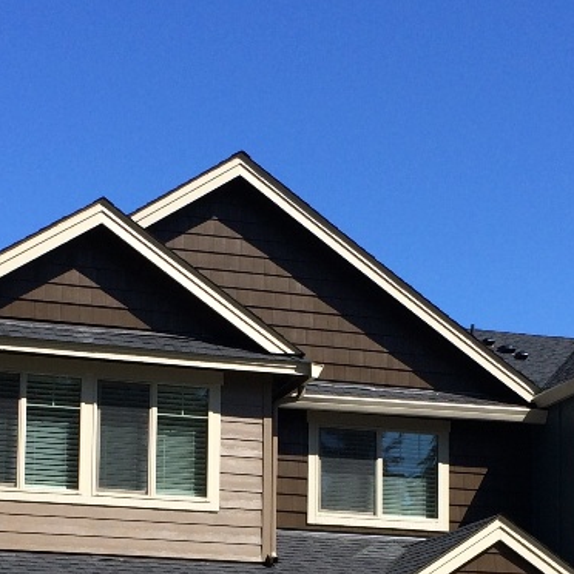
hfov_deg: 23.7
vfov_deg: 22.9
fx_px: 1370
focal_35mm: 73
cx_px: 268
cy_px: 555
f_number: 2.2
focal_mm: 4.12
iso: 32
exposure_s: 1/1953
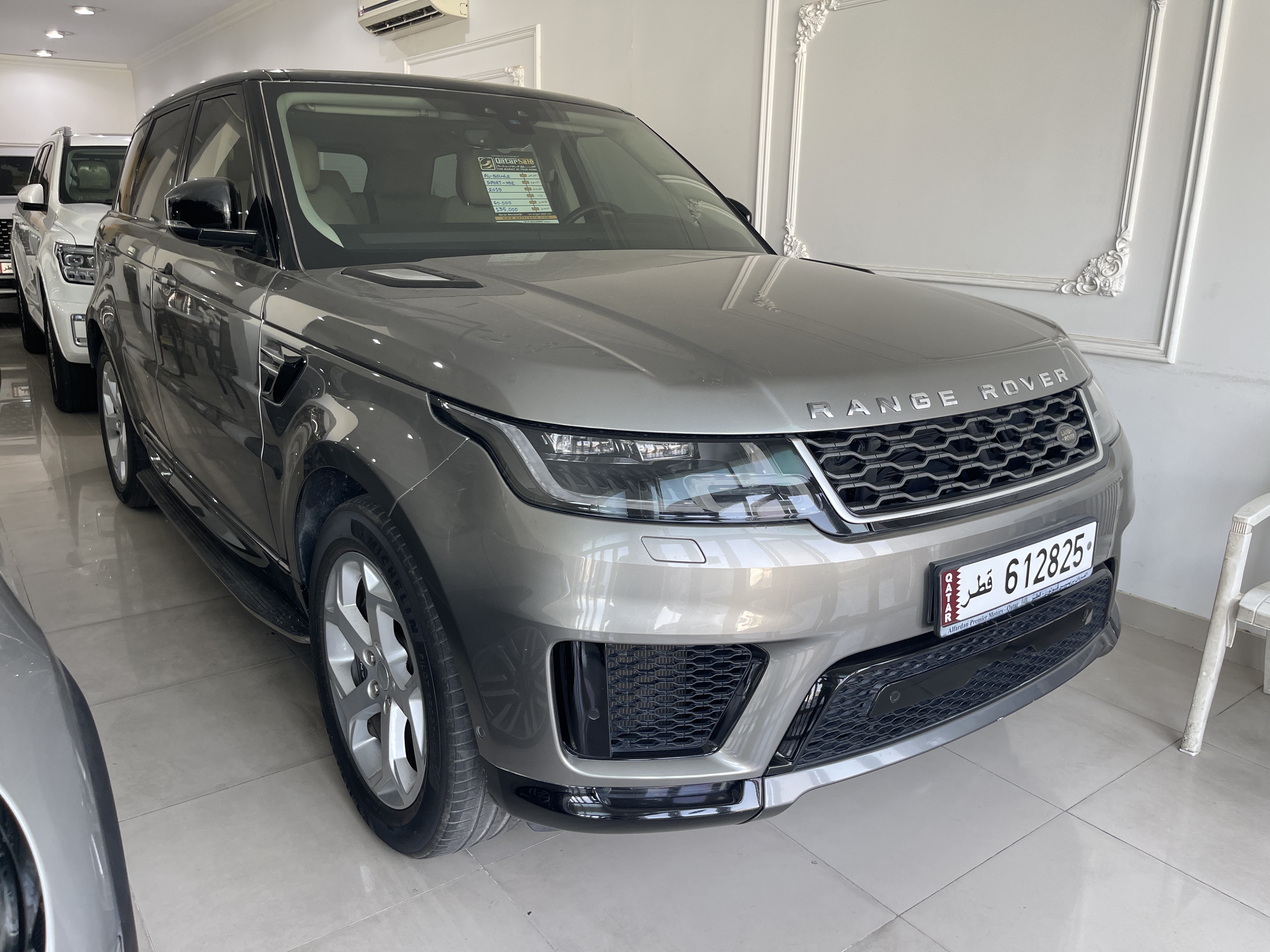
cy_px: 476
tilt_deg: -14.8
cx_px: 635
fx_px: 917
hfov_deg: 69.4
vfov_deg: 54.9
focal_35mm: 25
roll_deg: -2.4
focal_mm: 5.1
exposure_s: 1/121
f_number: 1.6
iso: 80
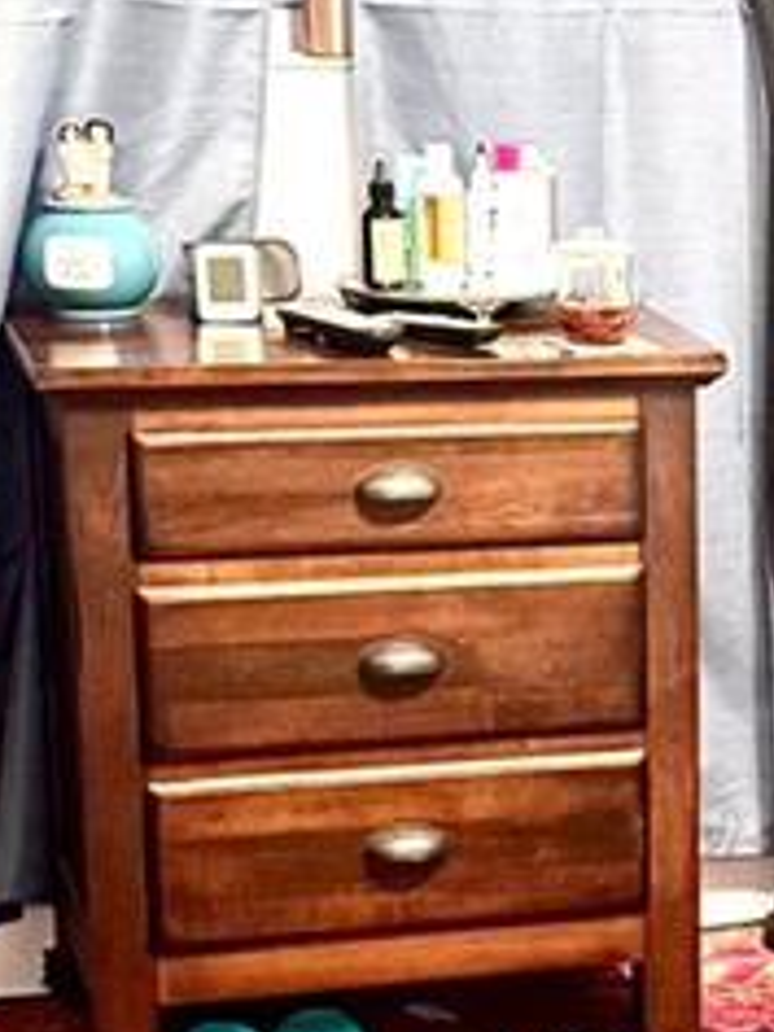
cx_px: 1207
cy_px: 708
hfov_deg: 11.6
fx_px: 3637
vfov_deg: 16.1
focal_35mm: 122
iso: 320
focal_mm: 6.76
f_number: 1.78
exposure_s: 1/60
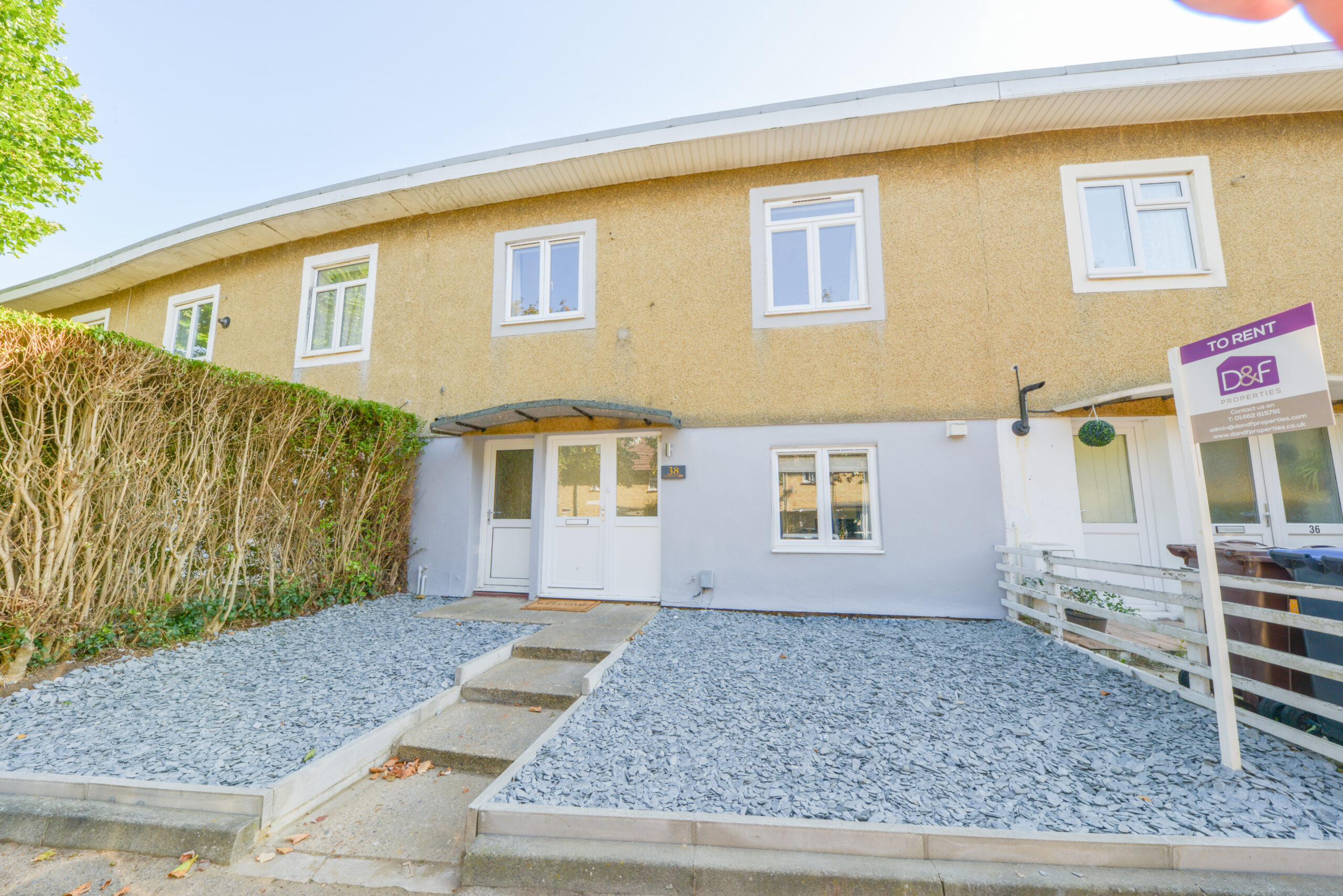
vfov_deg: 90.0
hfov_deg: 112.6
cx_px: 672
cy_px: 448
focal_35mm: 12
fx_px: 448
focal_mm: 12
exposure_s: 1/30
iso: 100
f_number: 13
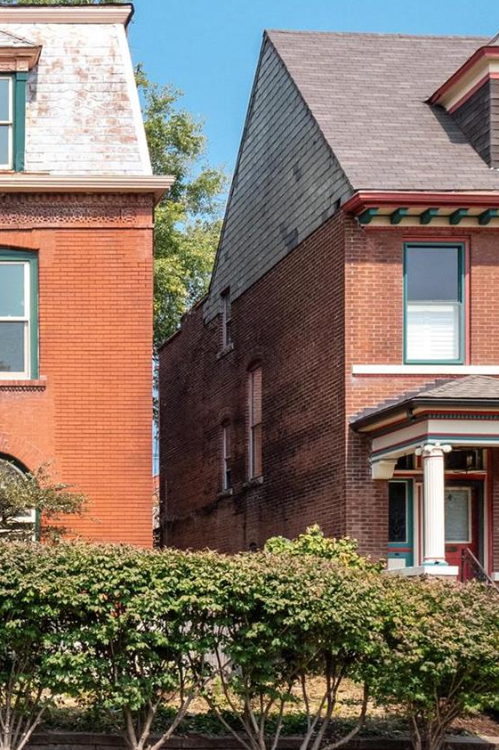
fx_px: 1186
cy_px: 372
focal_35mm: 57
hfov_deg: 21.9
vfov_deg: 35.1
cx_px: -110
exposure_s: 1/640
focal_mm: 15
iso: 400
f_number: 8
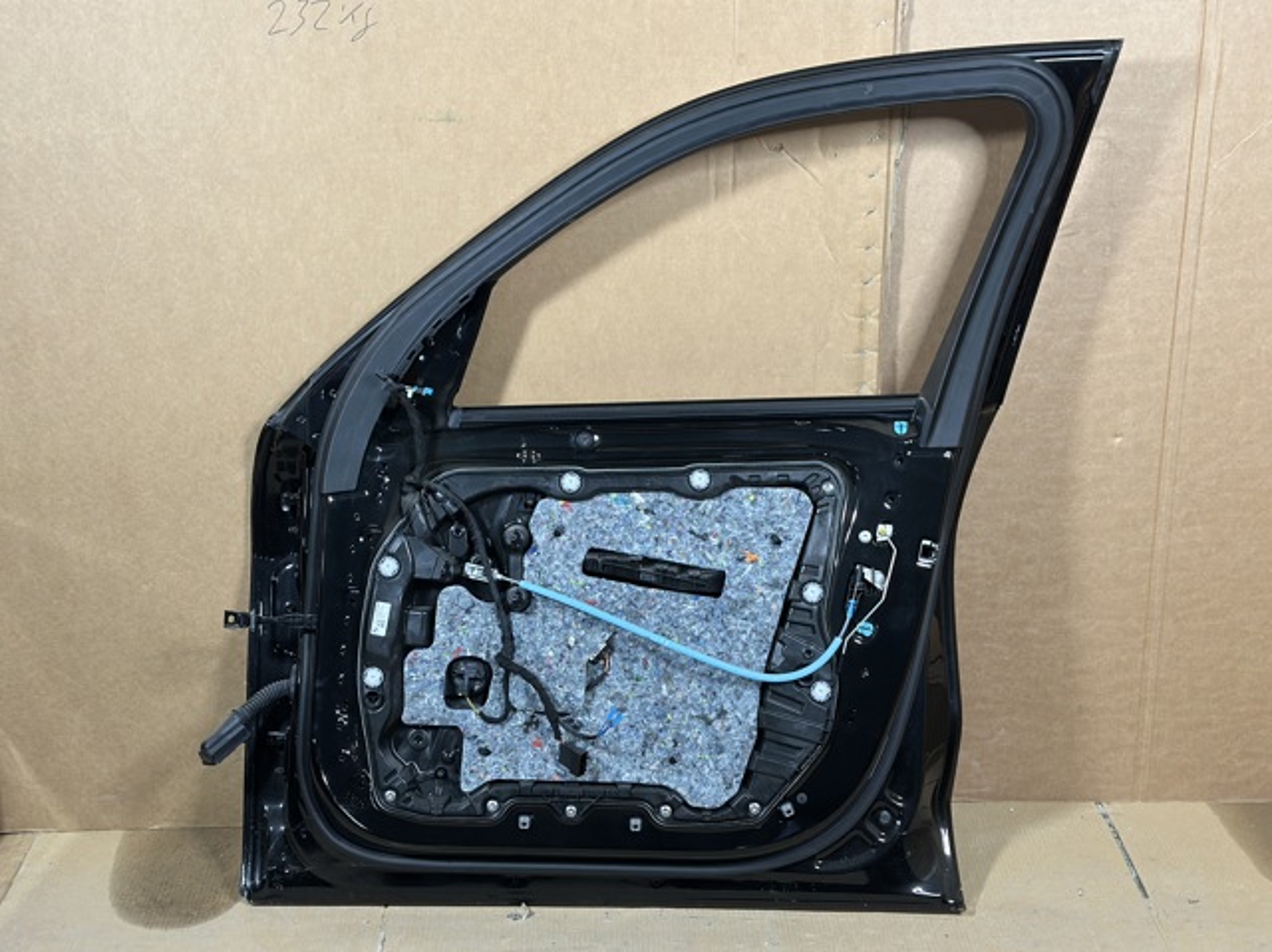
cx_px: 636
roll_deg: +0.3
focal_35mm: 48
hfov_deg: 39.7
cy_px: 476
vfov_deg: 30.2
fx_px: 1762
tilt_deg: -19.9
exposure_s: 1/50
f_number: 1.78
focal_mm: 6.86
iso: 250
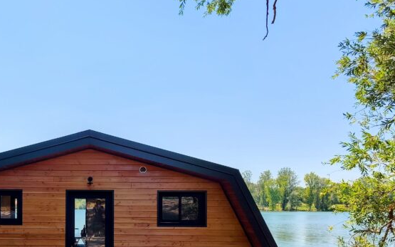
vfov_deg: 27.7
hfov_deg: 42.5
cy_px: 213
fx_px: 484
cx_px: 82
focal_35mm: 45
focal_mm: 6.06
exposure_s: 1/590
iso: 50
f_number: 1.7
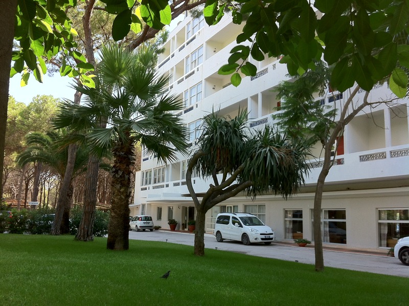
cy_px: 153
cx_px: 204
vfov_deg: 40.6
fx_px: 413
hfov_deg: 52.7
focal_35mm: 35
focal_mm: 3.85
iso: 80
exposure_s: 1/158
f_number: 2.8
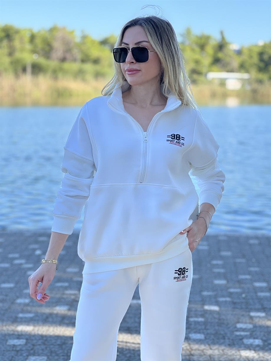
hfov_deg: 19.1
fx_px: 803
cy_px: 180
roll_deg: -1.4
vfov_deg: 25.3
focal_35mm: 77
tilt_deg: -6.4
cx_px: 136
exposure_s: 1/121
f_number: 2.8
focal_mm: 9
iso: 25
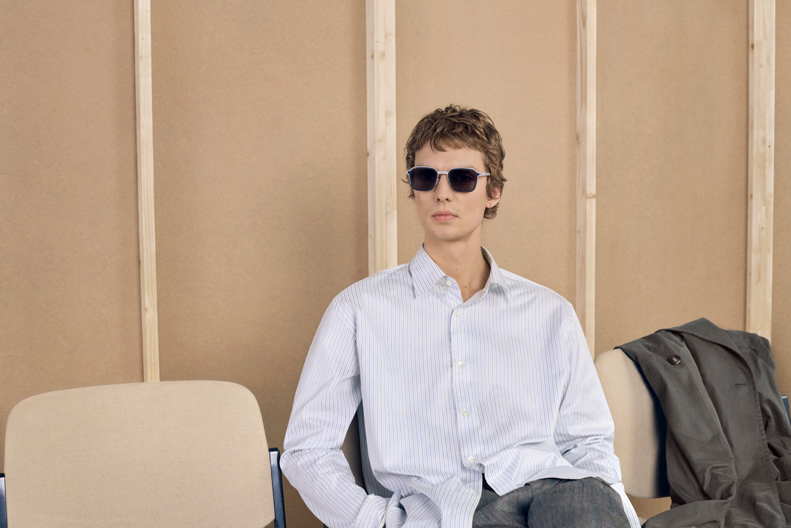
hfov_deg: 39.6
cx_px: 396
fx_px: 1099
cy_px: 264
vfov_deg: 27.0
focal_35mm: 50
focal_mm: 50
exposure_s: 1/500
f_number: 5.6
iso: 500
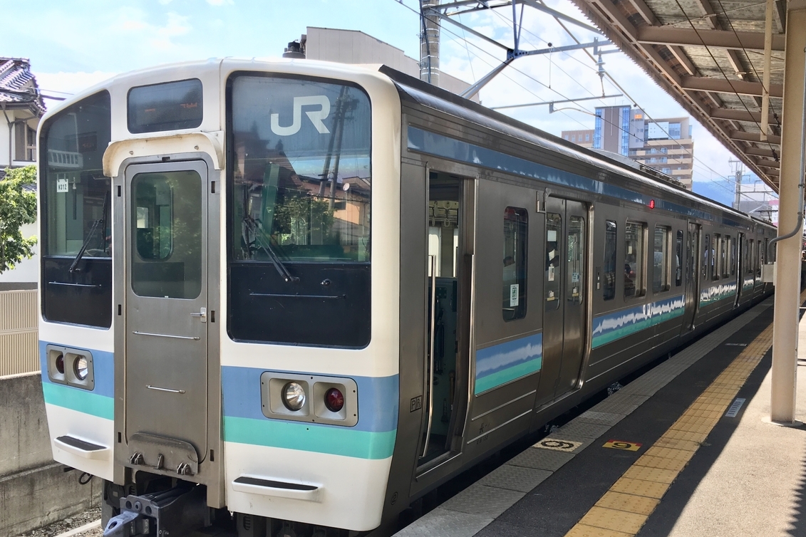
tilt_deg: -3.4
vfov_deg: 41.1
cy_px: 285
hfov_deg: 58.7
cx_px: 399
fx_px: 716
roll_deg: -0.5
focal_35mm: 32
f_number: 2.2
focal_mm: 4.15
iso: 25
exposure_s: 1/425
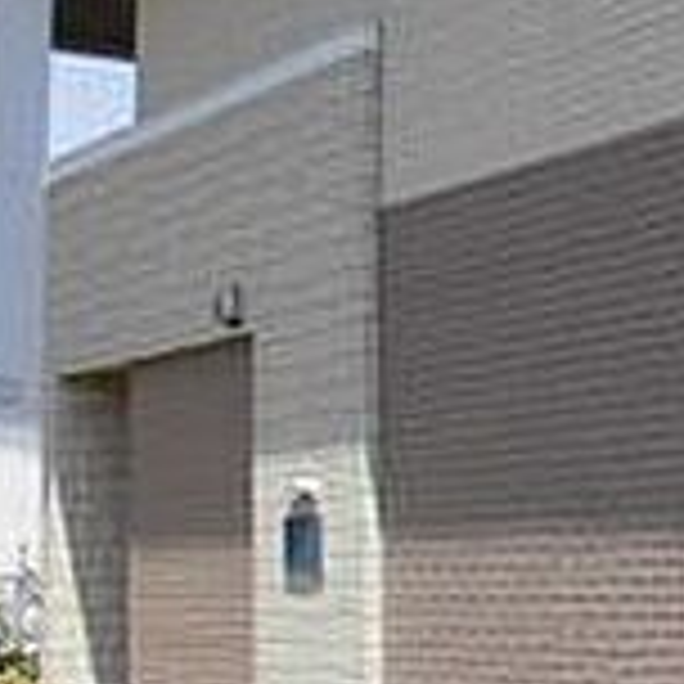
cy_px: 198
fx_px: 2168
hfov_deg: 15.9
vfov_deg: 17.8
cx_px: 1120
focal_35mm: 97
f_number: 3.5
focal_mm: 4.6
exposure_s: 1/640
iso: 100
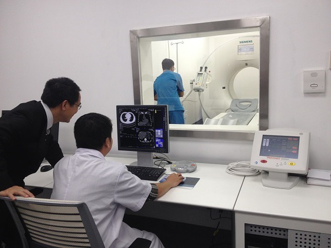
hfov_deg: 52.6
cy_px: 124
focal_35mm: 35
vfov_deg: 40.7
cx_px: 166
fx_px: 335
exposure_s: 1/60
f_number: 2.4
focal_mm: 4.28
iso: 64
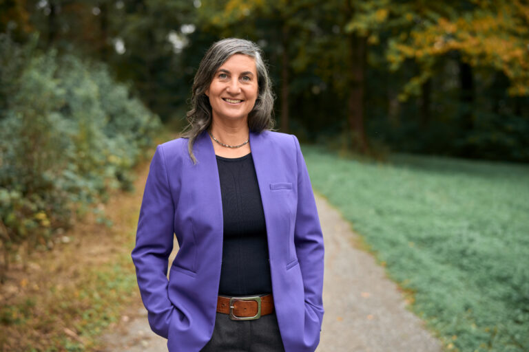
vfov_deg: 27.0
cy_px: 176
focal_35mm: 50
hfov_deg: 39.6
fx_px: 735
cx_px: 264
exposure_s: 1/400
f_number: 2
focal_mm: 50
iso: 100
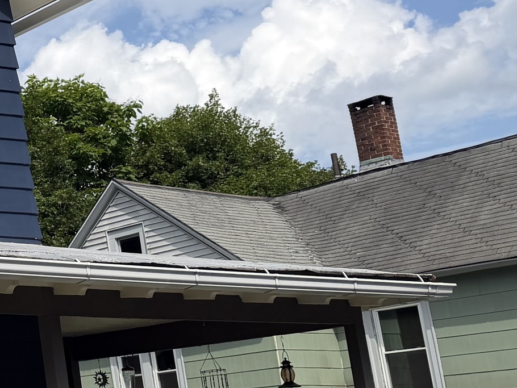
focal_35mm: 81
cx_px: -337
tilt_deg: +13.3
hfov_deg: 19.6
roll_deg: +2.8
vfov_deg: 18.2
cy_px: 180
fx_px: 1210
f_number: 1.78
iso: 80
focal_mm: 6.76
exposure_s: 1/4673
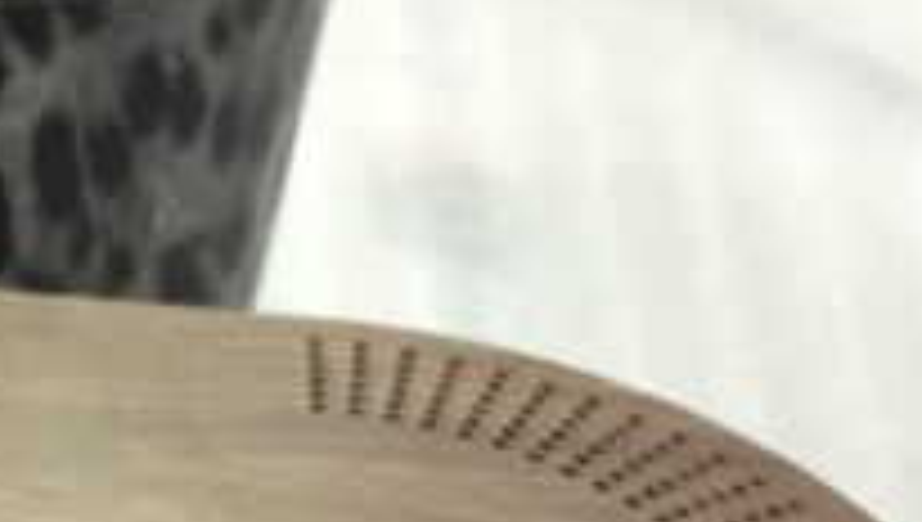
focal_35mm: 123
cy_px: 864
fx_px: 3011
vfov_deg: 9.5
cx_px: -535
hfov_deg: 15.7
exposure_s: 1/33
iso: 125
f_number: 2.2
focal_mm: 4.15
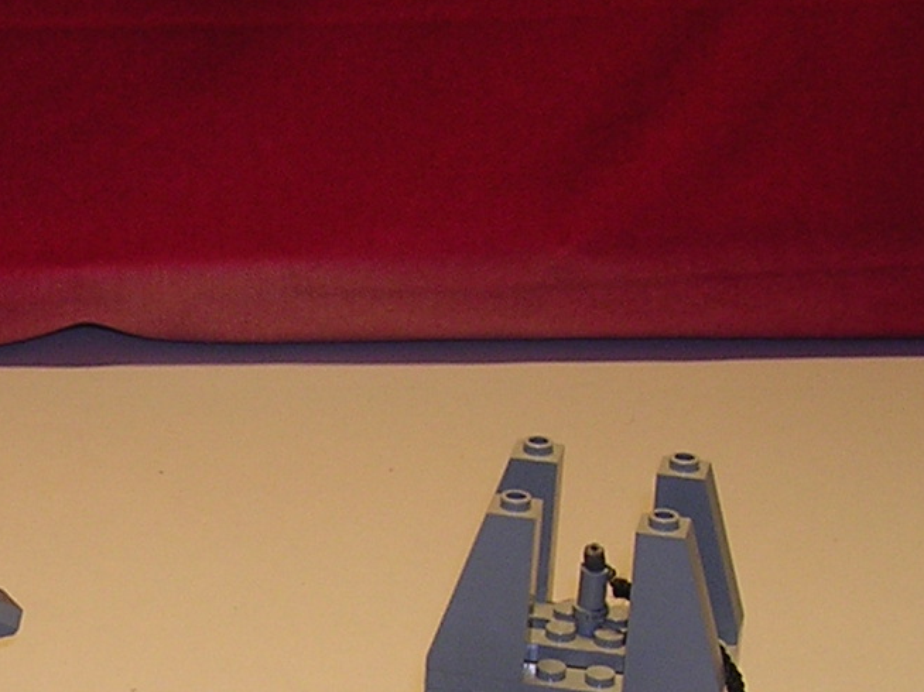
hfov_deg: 11.8
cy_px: 828
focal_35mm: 166
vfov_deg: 8.8
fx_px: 4429
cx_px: -35
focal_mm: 8
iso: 100
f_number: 3.2
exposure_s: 1/30
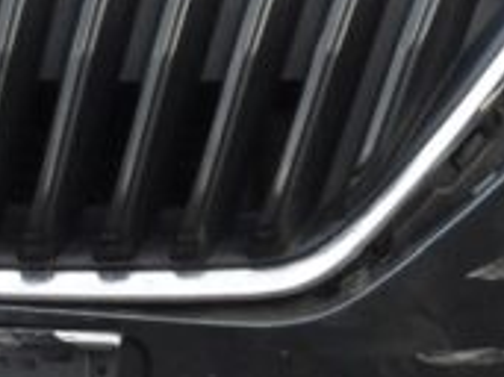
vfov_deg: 0.6
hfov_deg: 0.8
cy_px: 633
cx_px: 531
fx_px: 34788
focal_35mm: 2391
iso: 400
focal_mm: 71.9
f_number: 5
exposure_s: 1/60
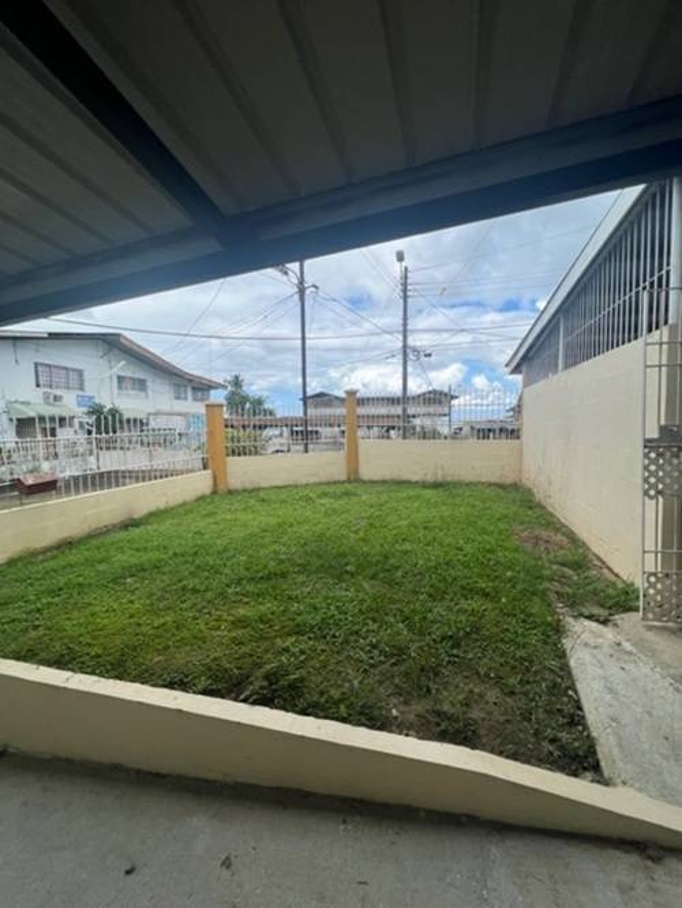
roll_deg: +1.4
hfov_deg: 90.0
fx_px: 341
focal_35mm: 13
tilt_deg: -3.8
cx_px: 341
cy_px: 454
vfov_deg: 106.2
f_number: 1.8
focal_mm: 1.57
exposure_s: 1/1908
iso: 32
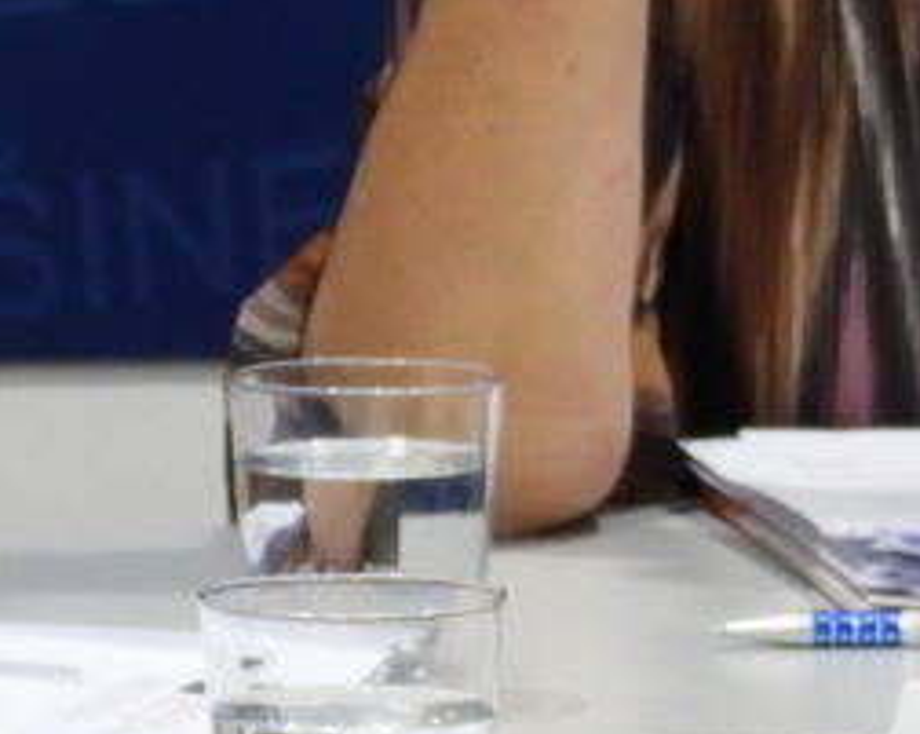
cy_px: -88
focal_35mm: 535
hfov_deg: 3.6
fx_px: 14550
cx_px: 2012
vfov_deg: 2.9
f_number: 4
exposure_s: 1/50
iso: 400
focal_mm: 20.7
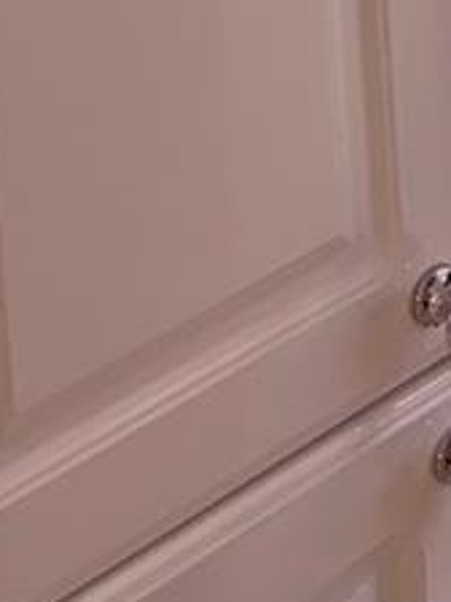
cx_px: 980
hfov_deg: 9.7
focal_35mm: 139
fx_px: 2415
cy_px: -626
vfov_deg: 12.4
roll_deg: +0.6
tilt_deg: -9.3
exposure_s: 1/120
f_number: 1.6
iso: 100
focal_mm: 5.96
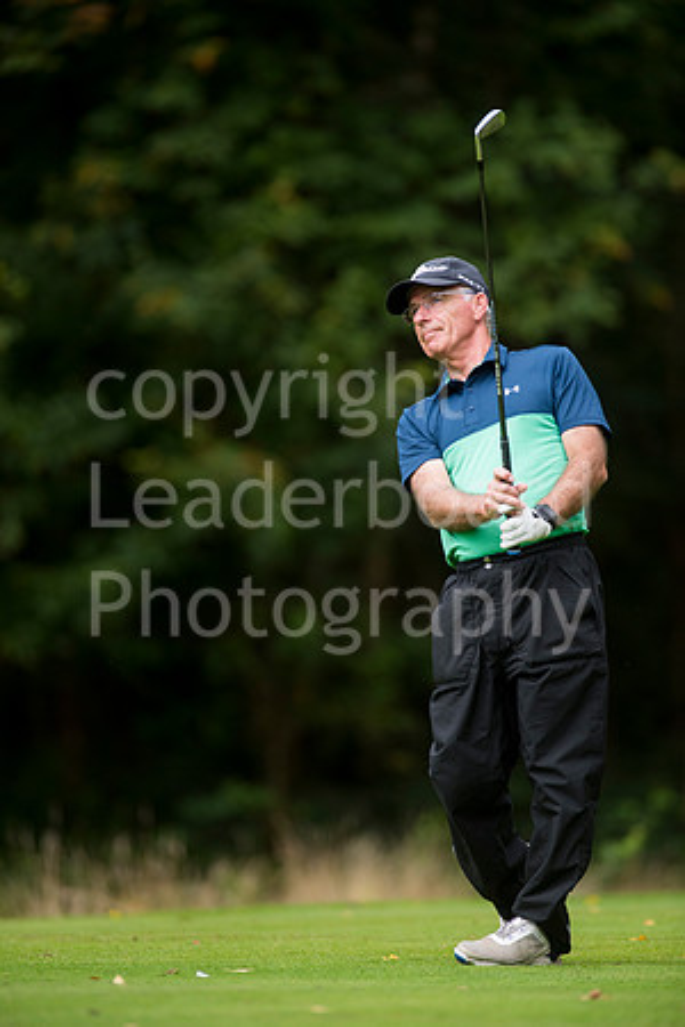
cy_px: 514
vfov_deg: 6.9
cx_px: 342
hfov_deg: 4.6
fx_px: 8562
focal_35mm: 300
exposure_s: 1/1600
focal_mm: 300
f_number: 4
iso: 500
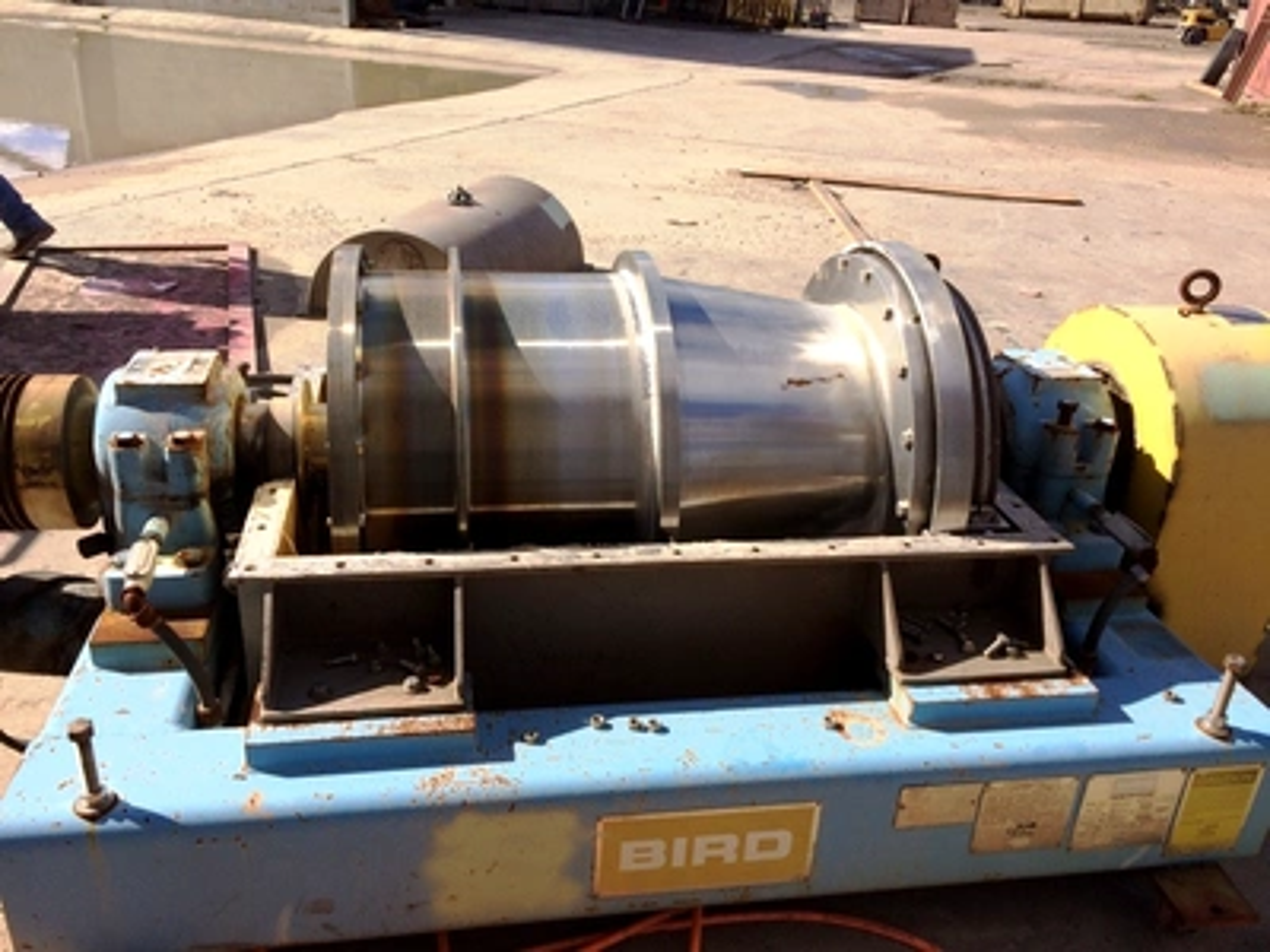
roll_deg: -1.9
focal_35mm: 29
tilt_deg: -25.3
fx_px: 1064
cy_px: 476
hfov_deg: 61.7
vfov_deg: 48.2
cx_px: 635
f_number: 2.2
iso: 32
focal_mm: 4.15
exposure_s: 1/2053
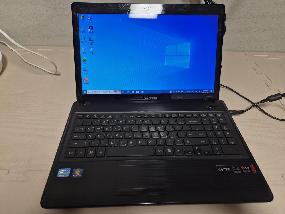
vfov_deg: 58.9
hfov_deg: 73.9
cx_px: 142
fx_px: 189
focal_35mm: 23
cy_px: 107
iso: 200
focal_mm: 5.4
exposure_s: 1/120
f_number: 1.8
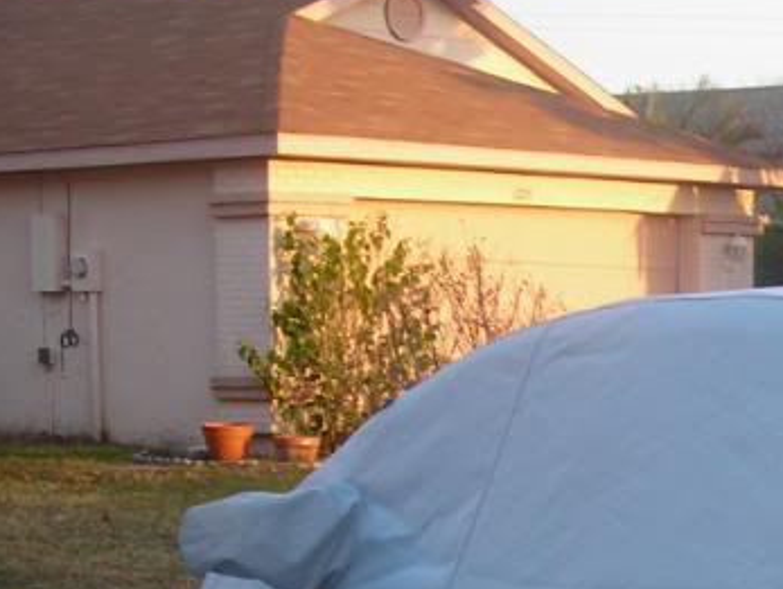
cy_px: 724
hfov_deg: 16.8
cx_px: 927
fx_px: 2536
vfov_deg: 12.9
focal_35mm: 112
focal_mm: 6.3
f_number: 3.2
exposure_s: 1/63.7
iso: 50
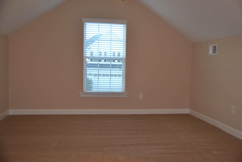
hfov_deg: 51.3
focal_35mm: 38
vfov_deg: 35.5
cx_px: 121
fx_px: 252
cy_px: 81
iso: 1100
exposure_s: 1/60
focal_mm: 25
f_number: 2.8
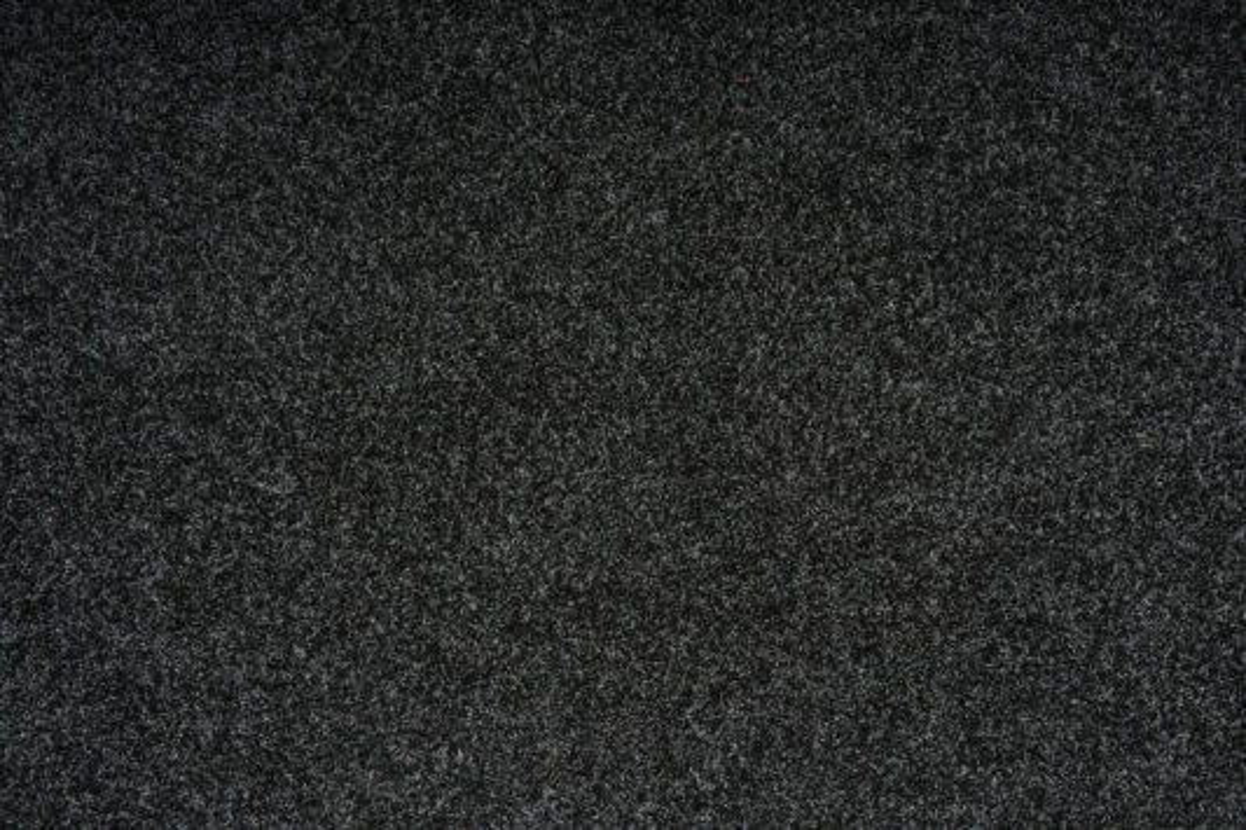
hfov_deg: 43.3
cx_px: 623
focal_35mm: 45
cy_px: 415
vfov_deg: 29.6
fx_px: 1571
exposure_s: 1/160
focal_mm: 45.4
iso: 160
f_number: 9
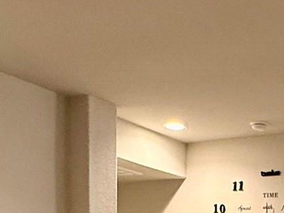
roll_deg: -1.8
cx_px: 251
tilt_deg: -8.6
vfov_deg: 17.5
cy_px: 369
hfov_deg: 26.9
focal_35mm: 70
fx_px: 574
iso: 400
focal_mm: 2.22
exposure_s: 1/60
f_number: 2.2
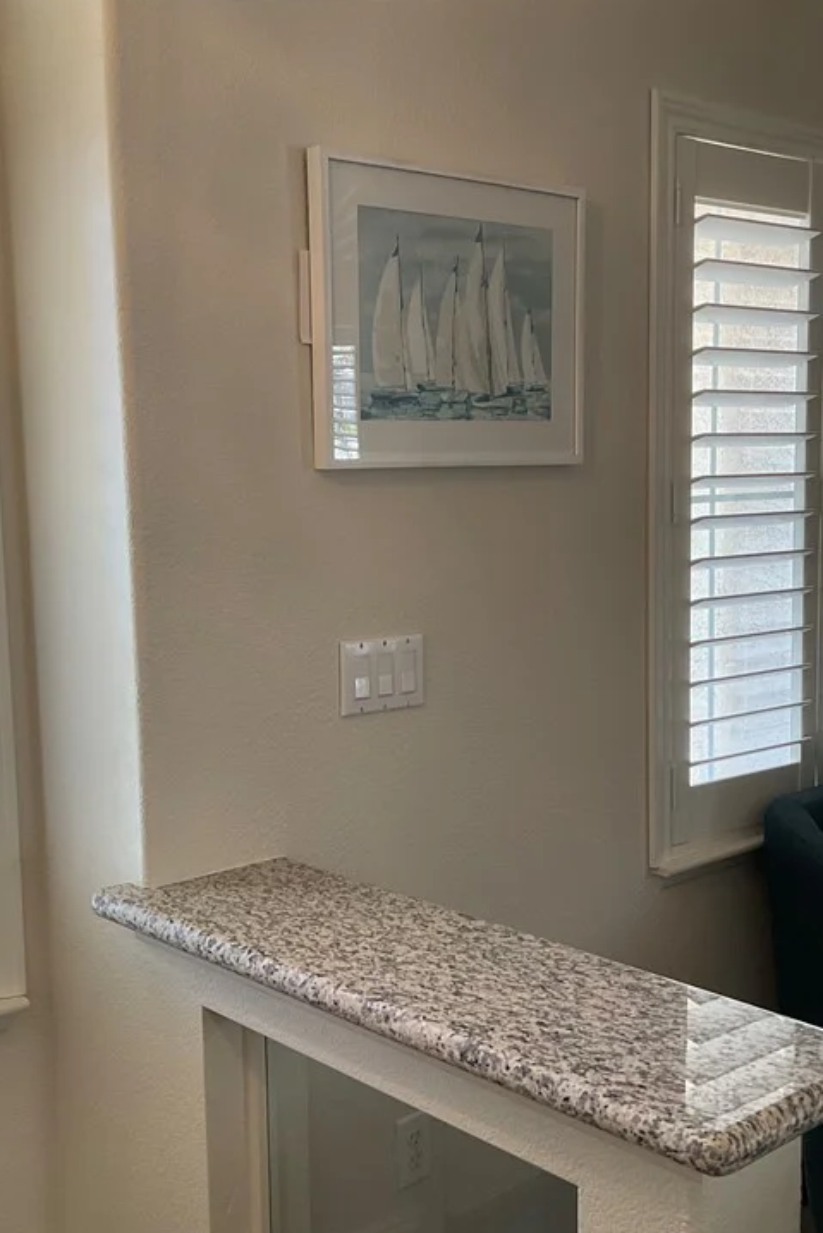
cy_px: 649
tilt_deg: -7.8
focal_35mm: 43
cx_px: 467
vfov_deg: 45.4
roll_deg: +0.5
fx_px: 1474
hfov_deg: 31.2
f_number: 1.8
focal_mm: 3
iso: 50
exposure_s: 1/120
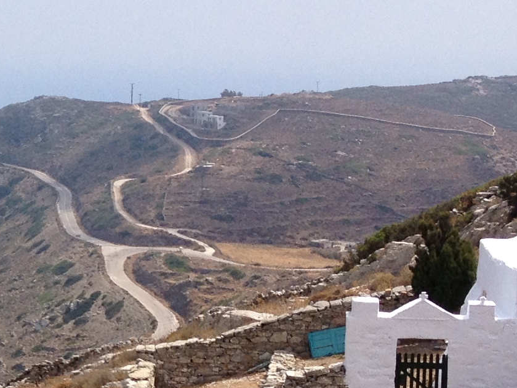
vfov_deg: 10.9
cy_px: 335
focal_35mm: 136
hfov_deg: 13.7
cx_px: -236
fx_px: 2031
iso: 50
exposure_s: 1/2632
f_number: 2.4
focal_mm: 4.28
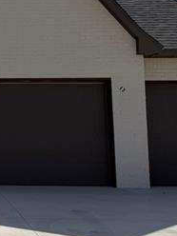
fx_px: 675
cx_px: -106
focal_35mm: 99
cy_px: 72
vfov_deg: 19.7
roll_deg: +0.3
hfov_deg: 13.8
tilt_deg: +7.7
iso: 80
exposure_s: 1/9091
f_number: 1.78
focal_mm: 6.76
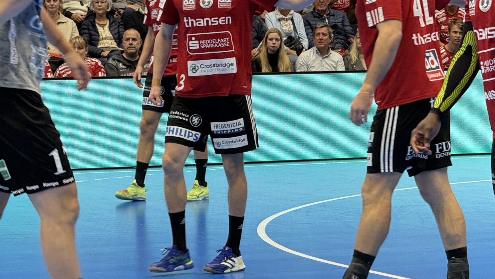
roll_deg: -0.2
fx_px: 2533
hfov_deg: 11.2
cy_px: 23
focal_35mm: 193
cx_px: 285
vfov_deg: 6.3
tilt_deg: -0.4
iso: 200
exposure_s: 1/70
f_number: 2.8
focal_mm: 15.66
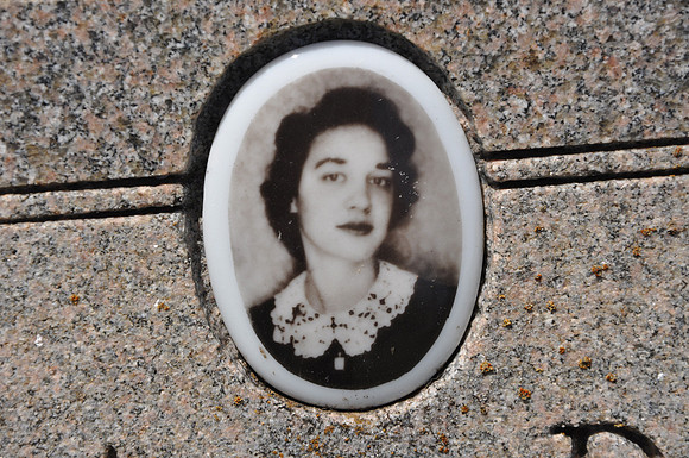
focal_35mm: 158
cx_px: 344
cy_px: 229
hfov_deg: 13.1
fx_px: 3010
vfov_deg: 8.7
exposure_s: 1/400
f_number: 10
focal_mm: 105
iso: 200
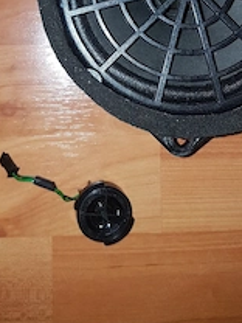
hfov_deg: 29.1
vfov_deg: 36.4
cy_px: 48
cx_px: 104
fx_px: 466
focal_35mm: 50
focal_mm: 4.2
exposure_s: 1/53.2
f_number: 1.7
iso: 40
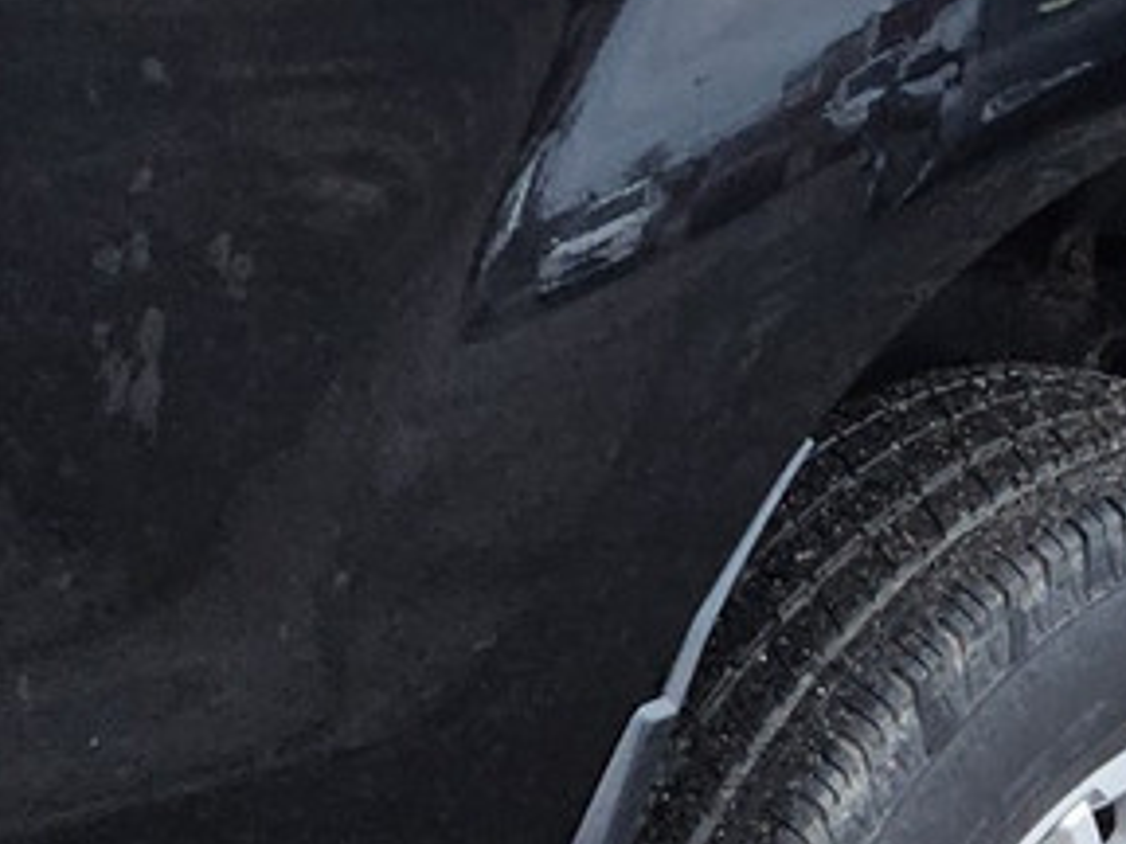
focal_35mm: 128
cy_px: -188
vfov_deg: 11.3
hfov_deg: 15.4
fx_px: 4164
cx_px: 778
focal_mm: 5.4
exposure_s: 1/100
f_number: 1.8
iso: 200
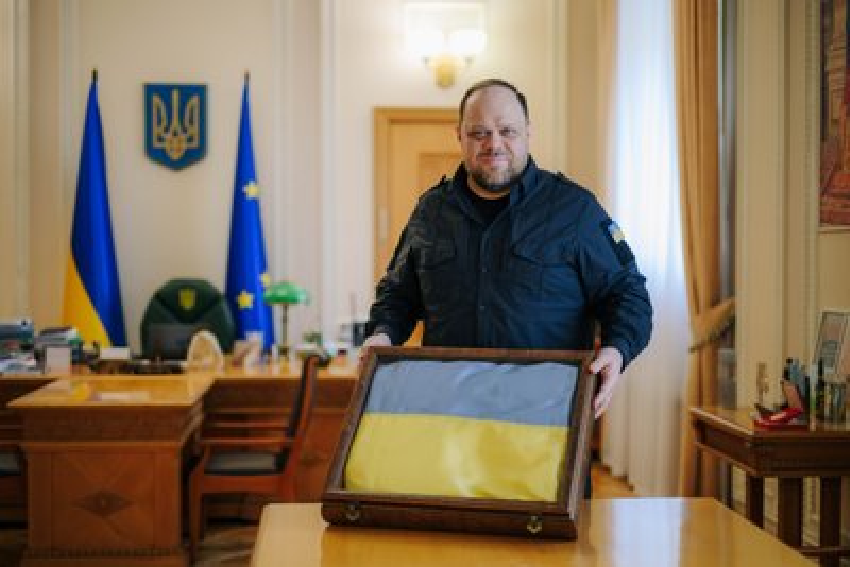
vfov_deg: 25.8
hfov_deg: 37.9
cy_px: 284
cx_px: 425
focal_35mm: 52
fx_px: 1238
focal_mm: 50
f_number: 1.4
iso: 400
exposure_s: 1/320
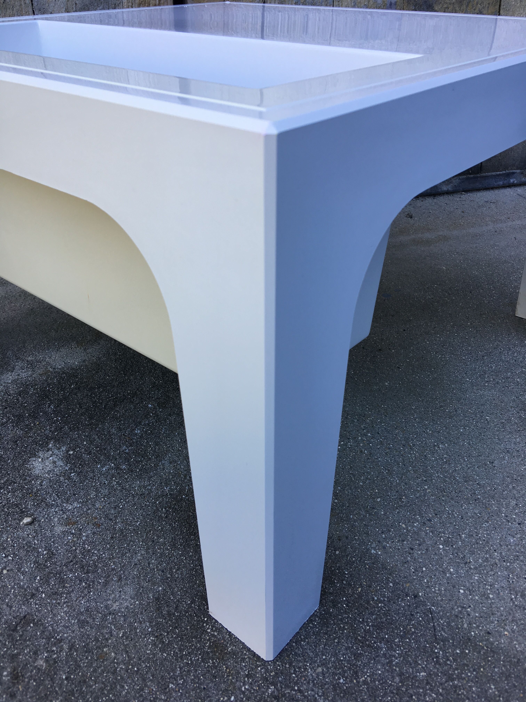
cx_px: 263
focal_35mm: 29
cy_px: 351
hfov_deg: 48.2
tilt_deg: -32.2
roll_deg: -0.2
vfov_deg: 61.7
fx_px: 588
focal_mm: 4.15
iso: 25
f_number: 2.2
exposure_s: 1/100
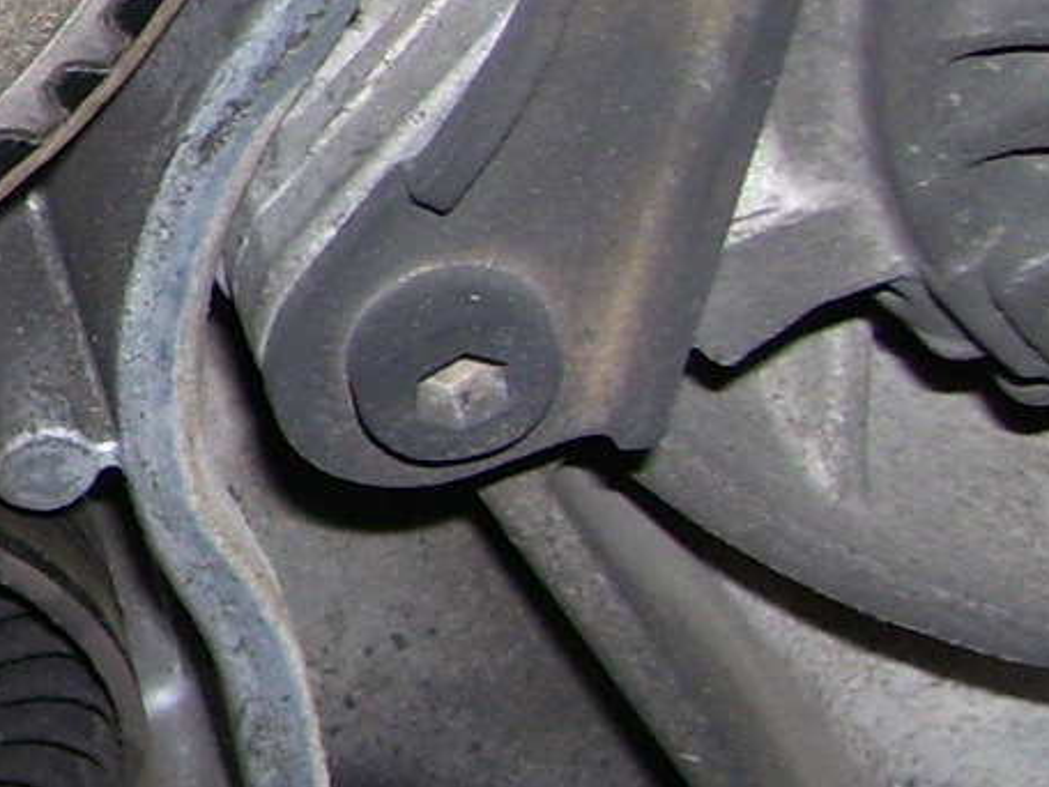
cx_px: -1111
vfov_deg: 8.9
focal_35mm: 166
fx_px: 5030
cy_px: 106
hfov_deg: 10.8
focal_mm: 6
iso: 80
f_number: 2.7
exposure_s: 1/60
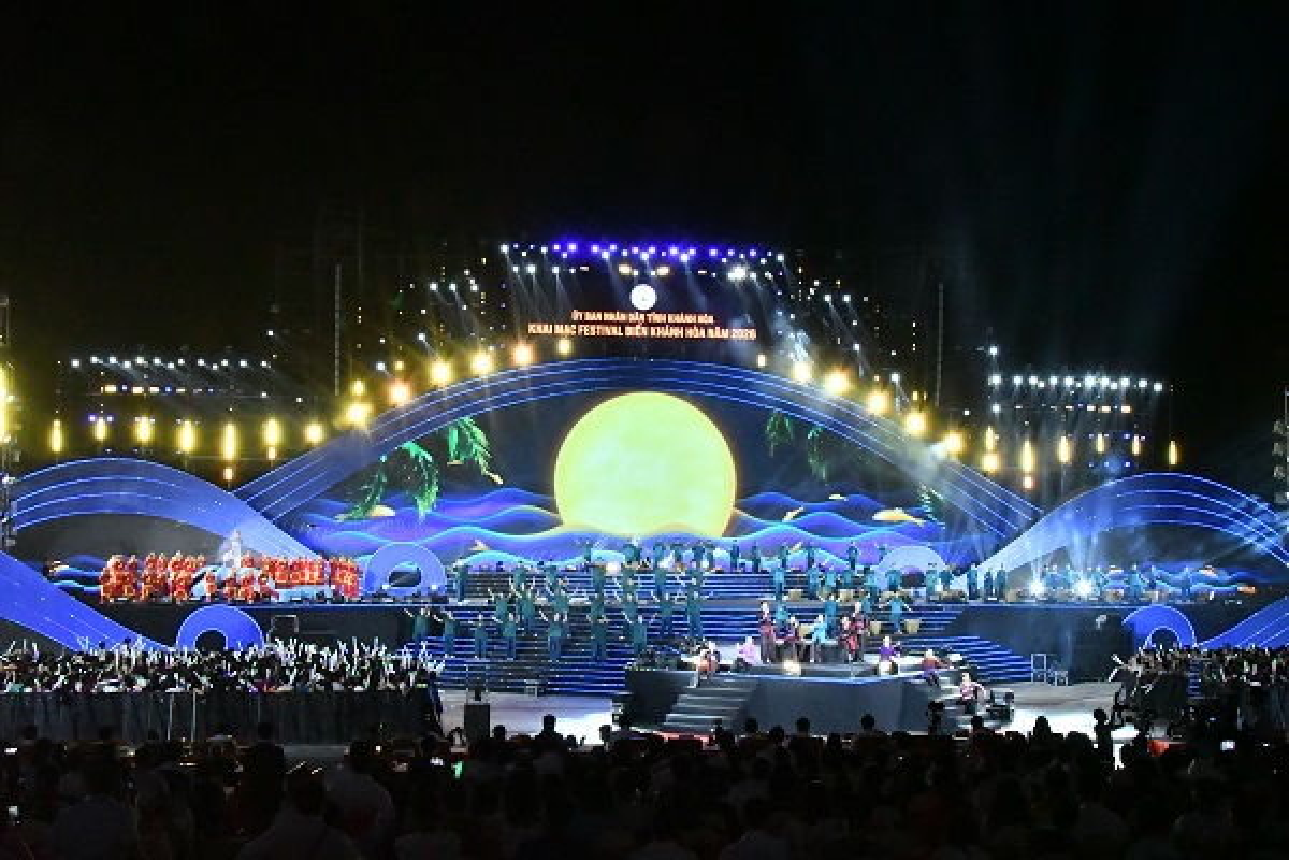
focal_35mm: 39
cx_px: 644
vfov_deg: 34.2
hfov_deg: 49.6
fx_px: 1396
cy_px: 430
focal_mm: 26
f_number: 18
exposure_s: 1/125
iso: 12800
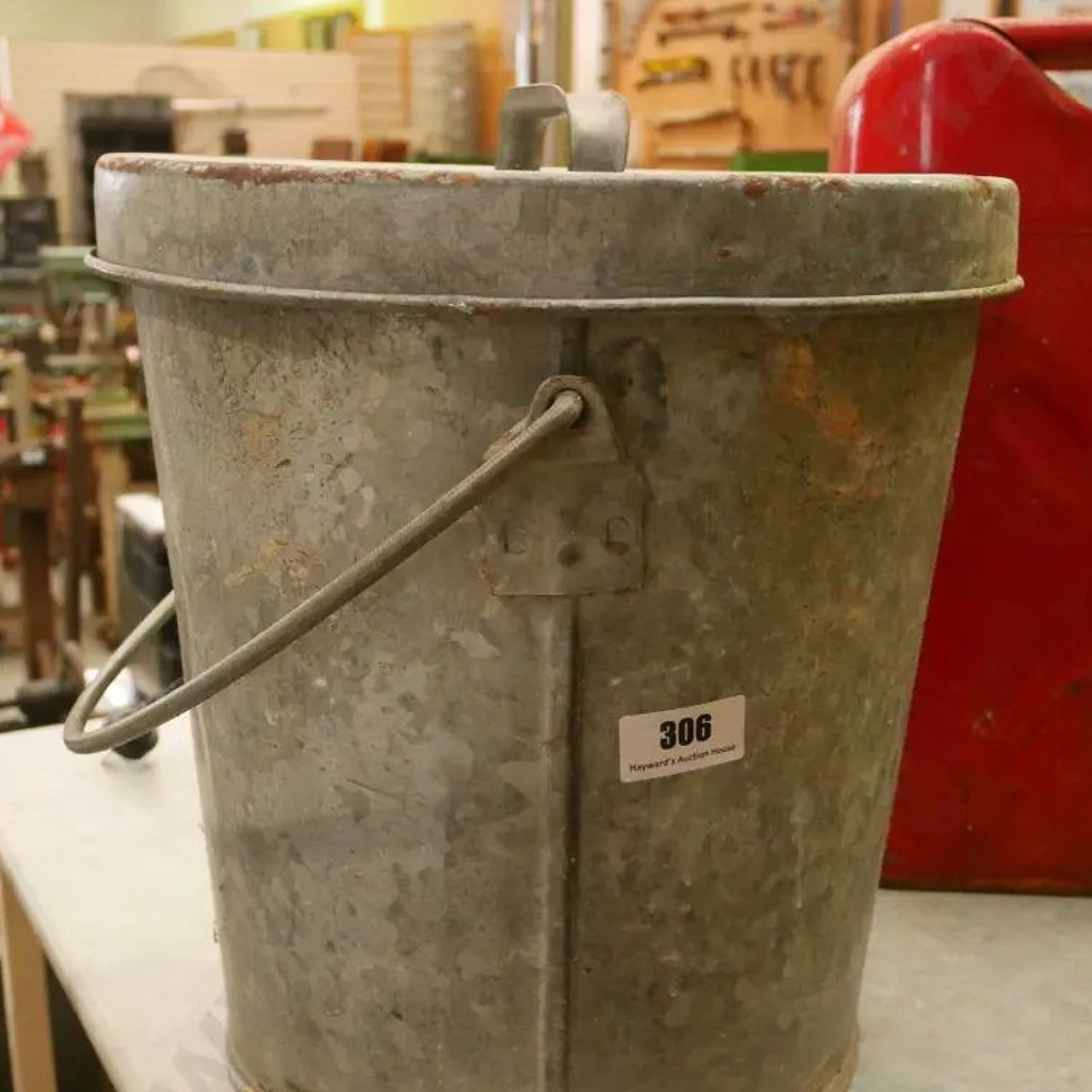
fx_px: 1463
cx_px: 542
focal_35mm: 41
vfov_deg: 40.8
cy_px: 627
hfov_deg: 40.9
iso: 3200
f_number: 4.1
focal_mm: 17
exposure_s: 1/160
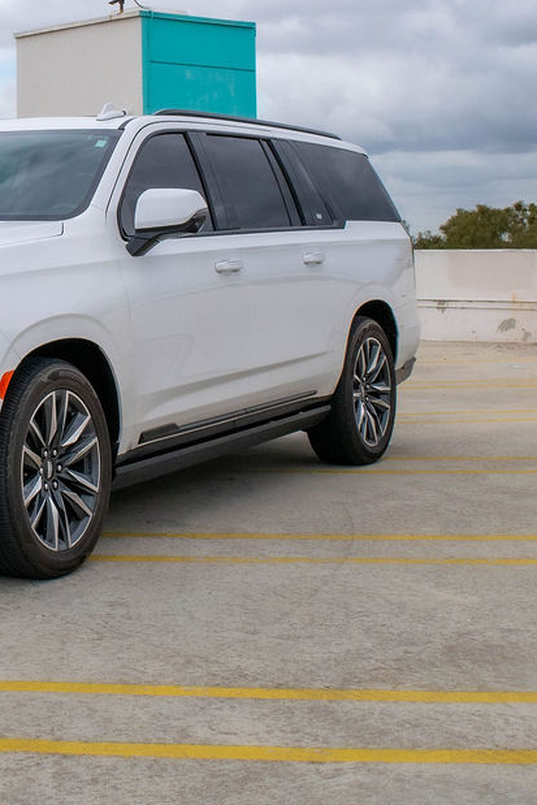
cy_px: 185
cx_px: -33
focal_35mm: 67
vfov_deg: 29.5
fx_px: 1498
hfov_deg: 19.6
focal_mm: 18
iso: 400
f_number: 7.1
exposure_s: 1/1600
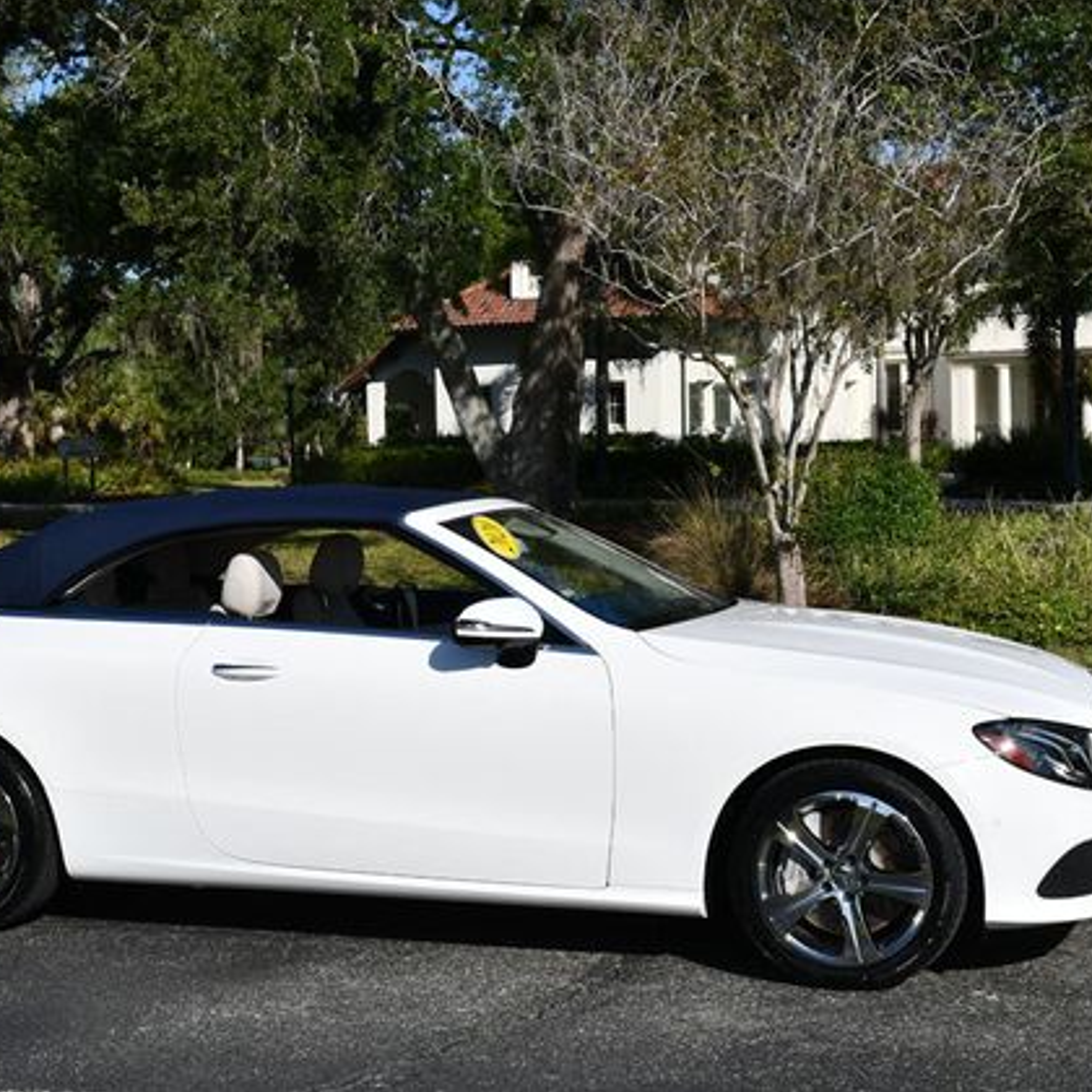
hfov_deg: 30.0
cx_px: 460
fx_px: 2034
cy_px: 538
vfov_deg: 30.0
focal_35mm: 57
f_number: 9
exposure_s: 1/320
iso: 100
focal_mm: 22
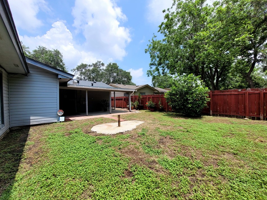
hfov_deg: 102.0
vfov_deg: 85.7
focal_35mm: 14
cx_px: 126
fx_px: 108
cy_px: 102
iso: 40
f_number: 2.2
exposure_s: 1/2000
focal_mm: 1.74
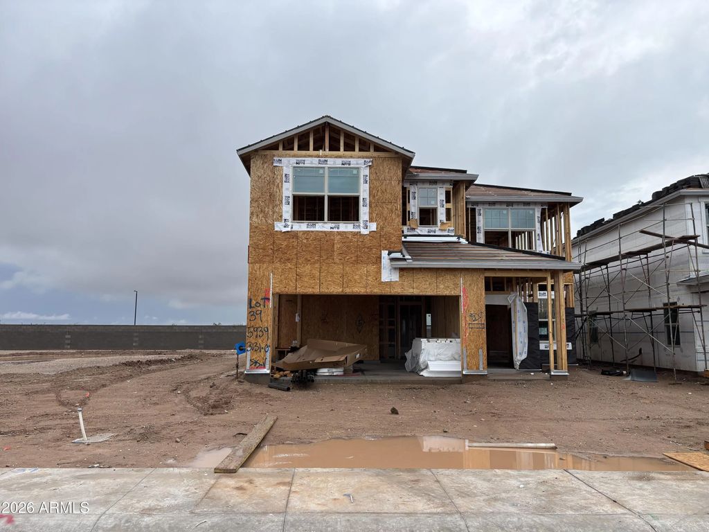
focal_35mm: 26
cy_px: 266
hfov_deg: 67.3
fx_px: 533
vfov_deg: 53.1
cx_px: 354
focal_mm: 5.96
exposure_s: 1/2288
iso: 50
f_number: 1.6
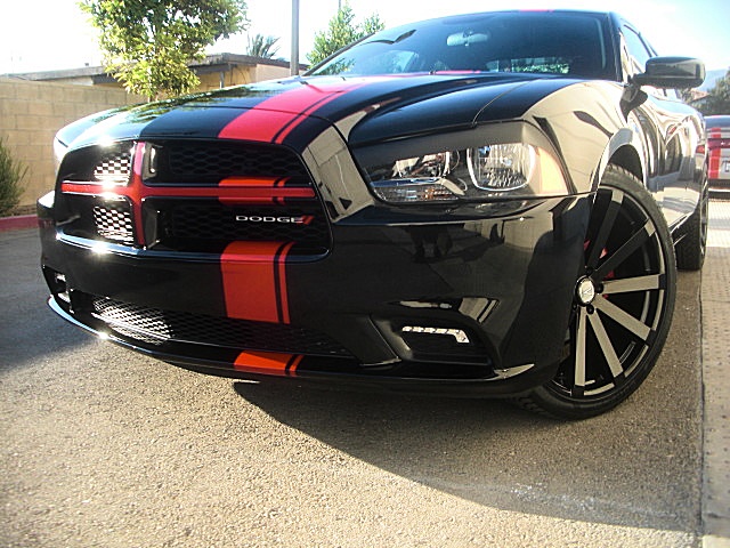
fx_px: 759
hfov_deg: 51.4
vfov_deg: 39.7
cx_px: 365
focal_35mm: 36
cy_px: 274
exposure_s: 1/160
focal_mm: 6.3
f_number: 2.8
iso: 50
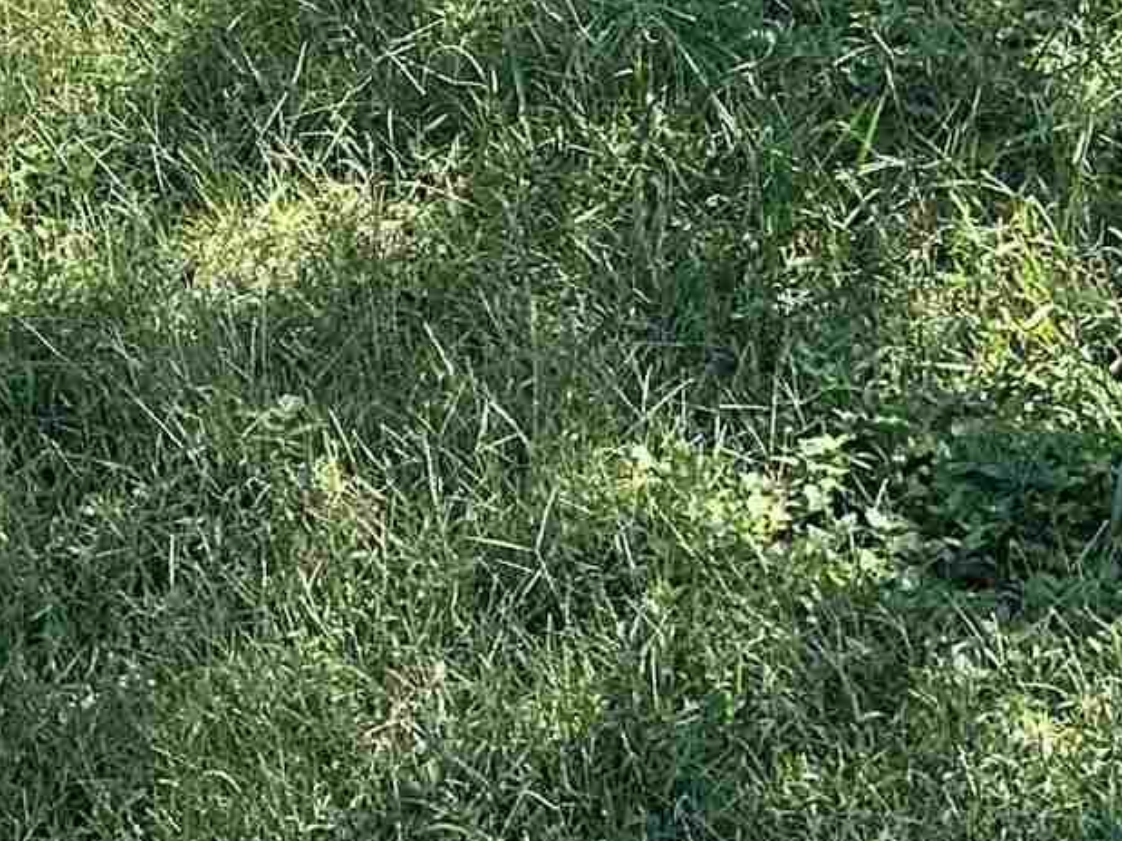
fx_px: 4180
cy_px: -1220
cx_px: 270
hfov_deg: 15.2
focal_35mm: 129
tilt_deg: +2.7
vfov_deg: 10.0
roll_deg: -0.4
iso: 50
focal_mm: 5.7
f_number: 1.5
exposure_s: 1/1553
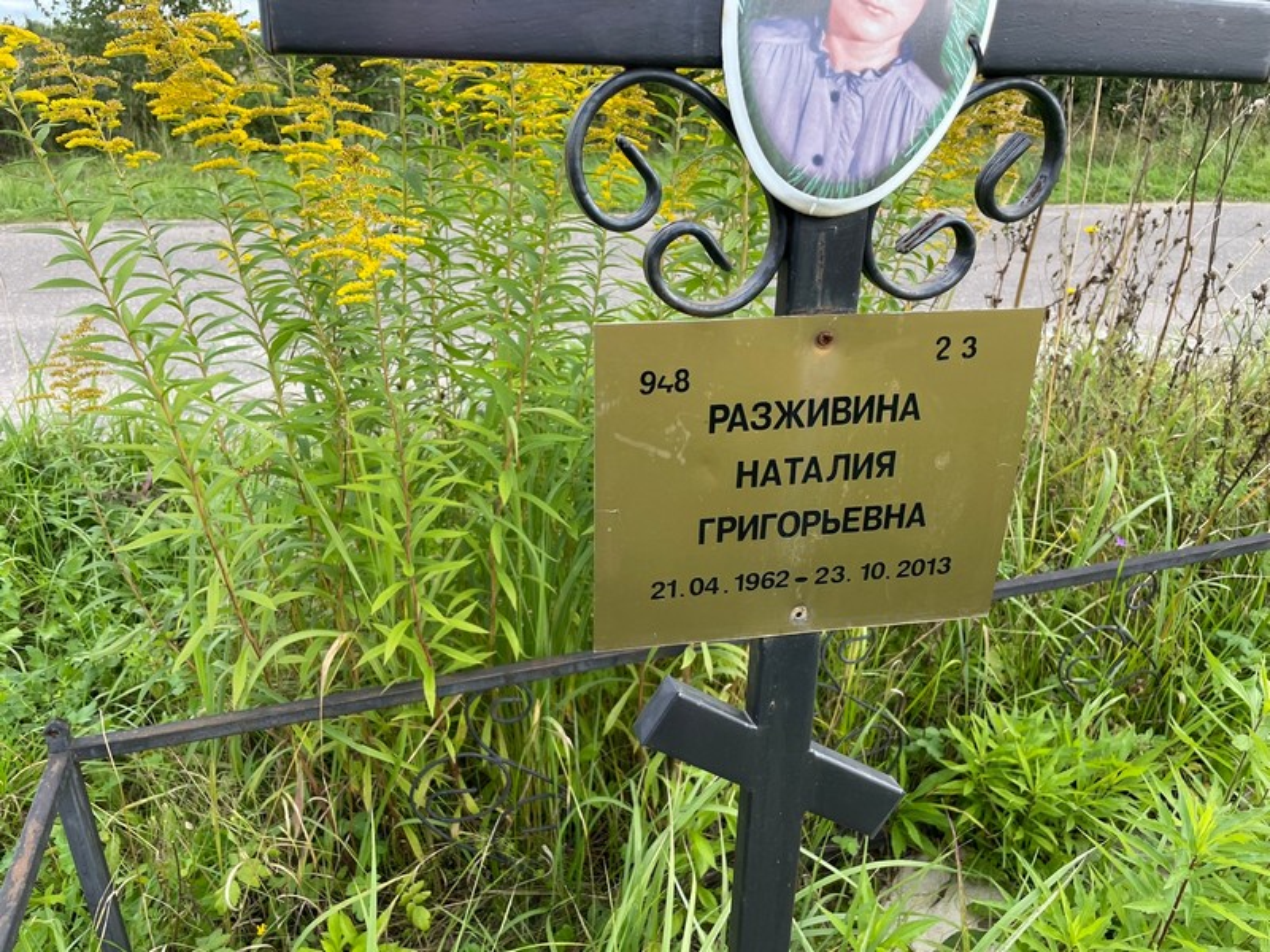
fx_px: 954
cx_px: 635
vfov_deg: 53.1
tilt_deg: -24.1
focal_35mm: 26
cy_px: 476
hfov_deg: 67.3
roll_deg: -1.5
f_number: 1.6
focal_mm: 4.2
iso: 32
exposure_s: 1/955
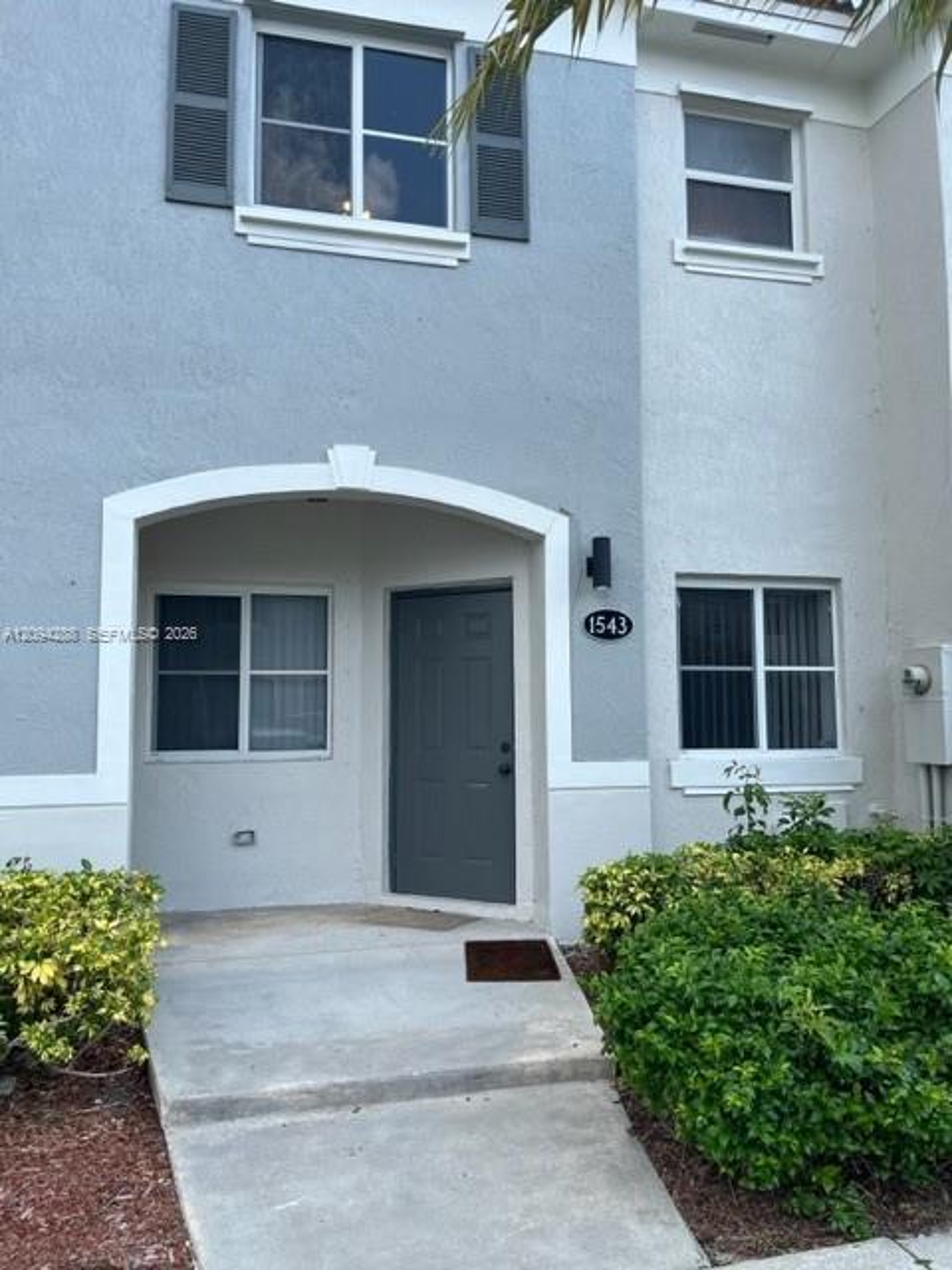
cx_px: 476
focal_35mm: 26
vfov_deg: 67.3
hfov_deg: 53.1
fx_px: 953
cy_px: 635
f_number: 1.6
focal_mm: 5.1
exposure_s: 1/1422
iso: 50
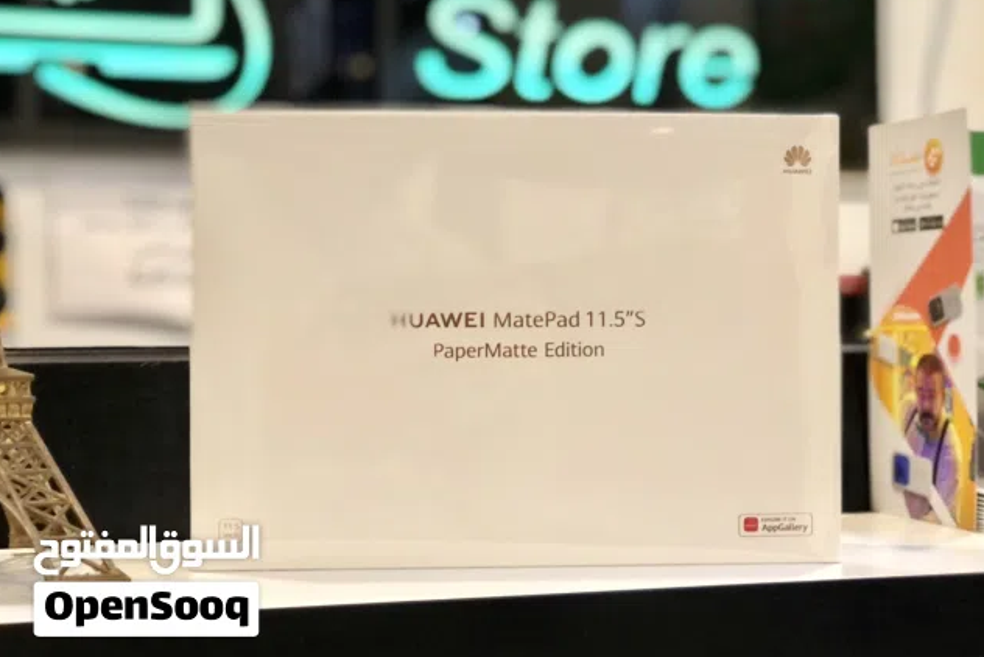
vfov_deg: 22.6
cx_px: 494
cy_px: 300
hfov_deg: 33.4
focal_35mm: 60
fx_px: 1641
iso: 160
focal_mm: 6.6
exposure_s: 1/33
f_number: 2.8
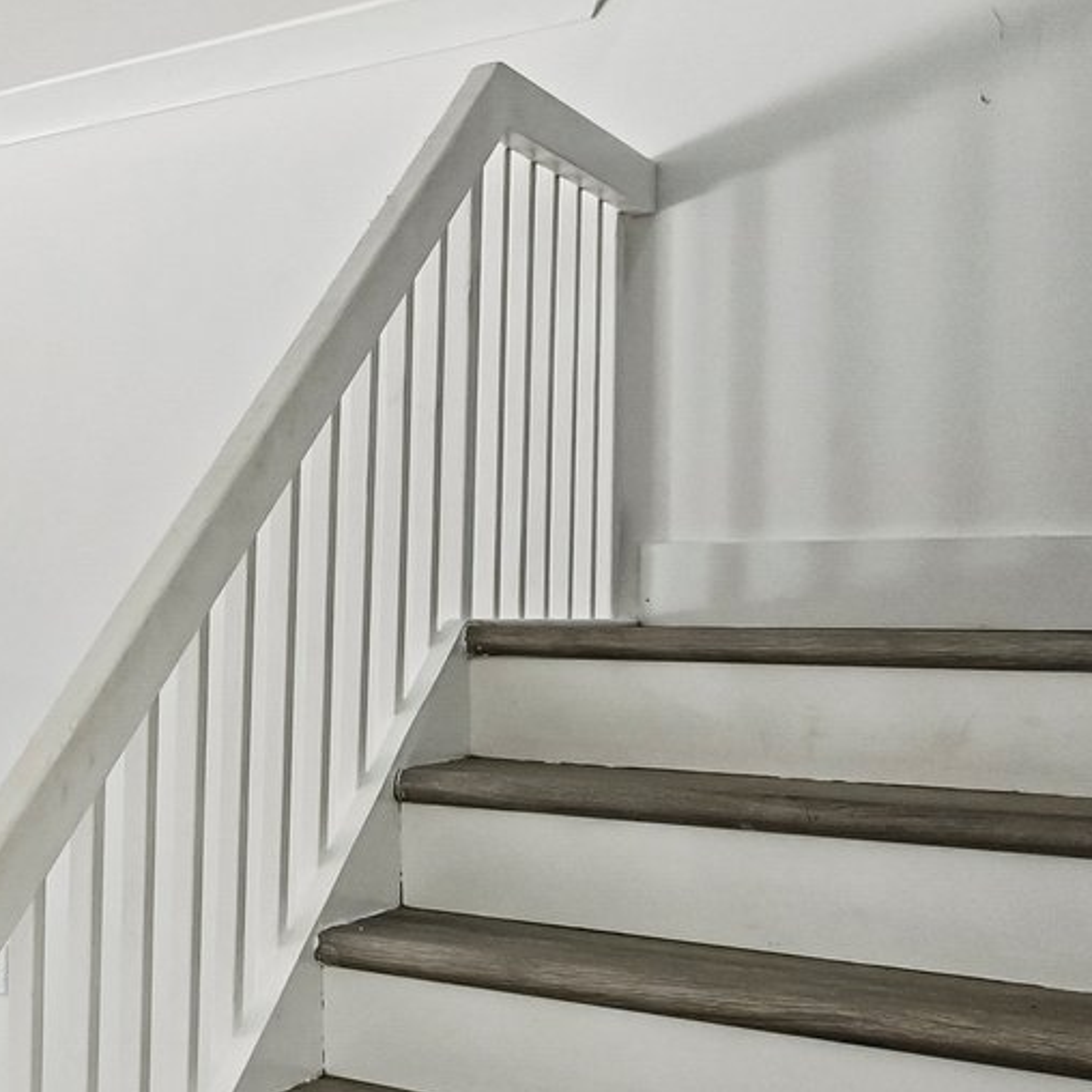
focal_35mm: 48
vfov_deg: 35.3
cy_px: 637
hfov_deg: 24.8
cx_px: -645
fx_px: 1713
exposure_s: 1/160
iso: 2500
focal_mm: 14
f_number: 10
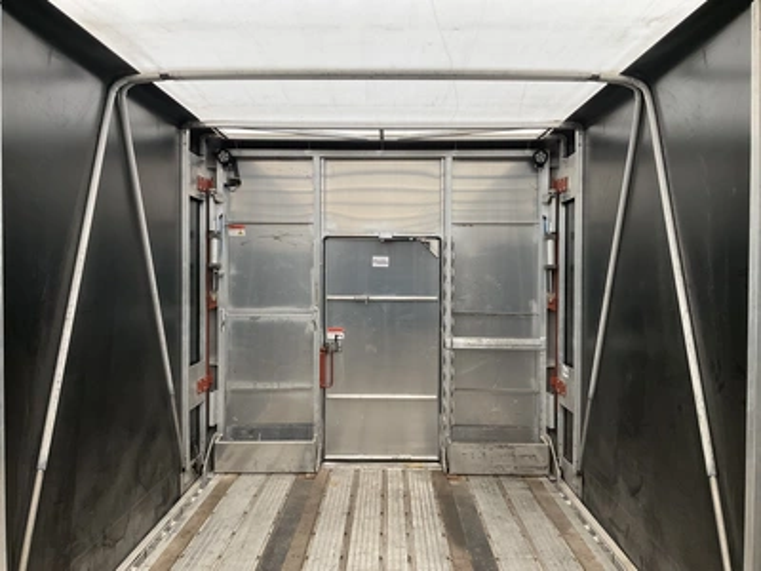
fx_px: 638
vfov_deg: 48.2
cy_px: 286
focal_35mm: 29
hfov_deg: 61.7
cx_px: 380
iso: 64
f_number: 1.8
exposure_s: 1/85
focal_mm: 3
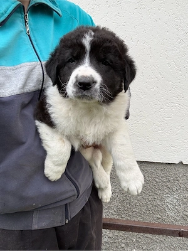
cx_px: 94
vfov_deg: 60.0
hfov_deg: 46.8
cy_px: 126
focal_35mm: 30
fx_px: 217
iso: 50
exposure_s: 1/122
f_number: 1.9
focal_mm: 2.69
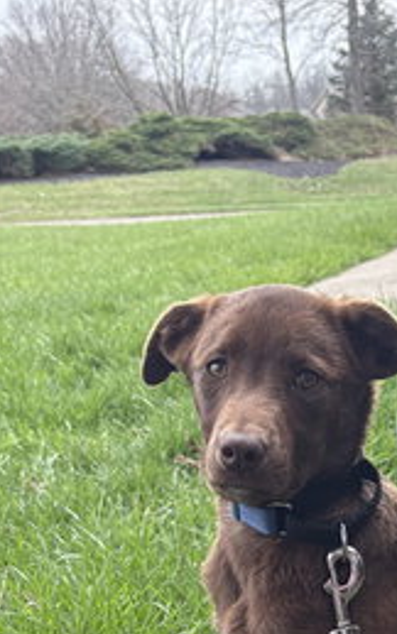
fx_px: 1228
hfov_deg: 18.1
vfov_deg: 26.4
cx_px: 350
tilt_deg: -25.9
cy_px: 716
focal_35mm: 71
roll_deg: +3.2
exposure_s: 1/629
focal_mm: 5.96
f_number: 1.6
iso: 64
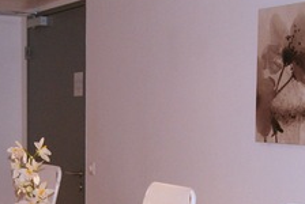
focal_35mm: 107
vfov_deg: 12.5
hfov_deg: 19.0
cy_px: 256
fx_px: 908
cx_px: 99
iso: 400
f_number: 5.6
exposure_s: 1/60
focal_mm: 20
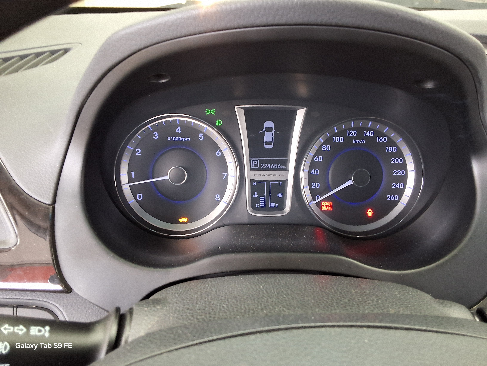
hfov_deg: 63.4
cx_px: 244
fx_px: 394
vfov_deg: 49.7
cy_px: 183
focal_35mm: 28
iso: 250
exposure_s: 1/24
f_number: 1.9
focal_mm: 2.91
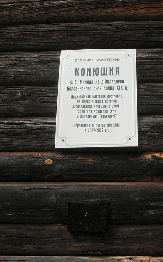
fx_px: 398
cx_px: 112
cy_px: 134
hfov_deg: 23.0
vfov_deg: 36.3
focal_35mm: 56
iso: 400
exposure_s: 1/350
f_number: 8.4
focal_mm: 6.3
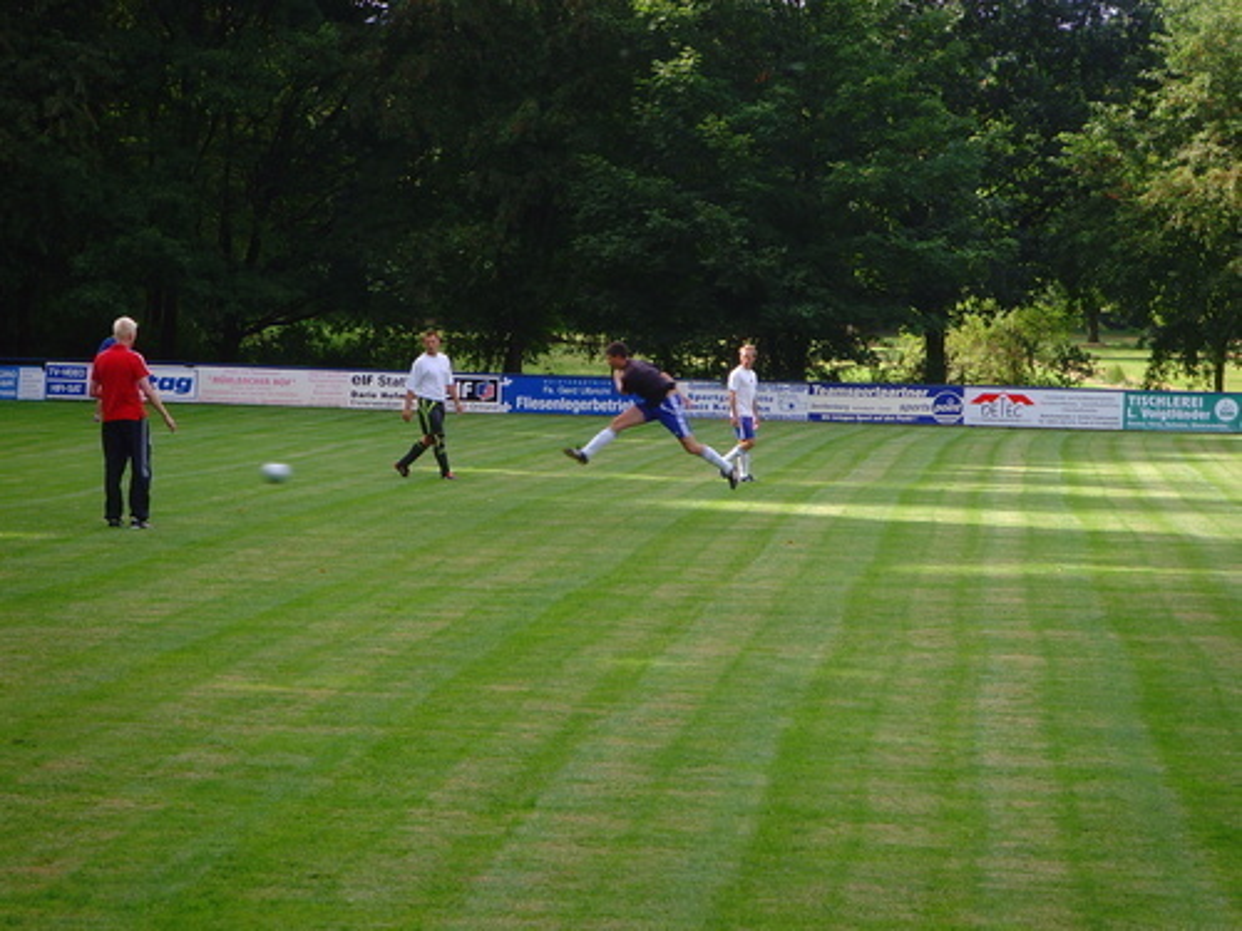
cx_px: 621
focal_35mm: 117
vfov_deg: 12.7
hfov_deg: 16.8
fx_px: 4198
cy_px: 466
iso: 80
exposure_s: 1/125
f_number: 4.5
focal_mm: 19.8
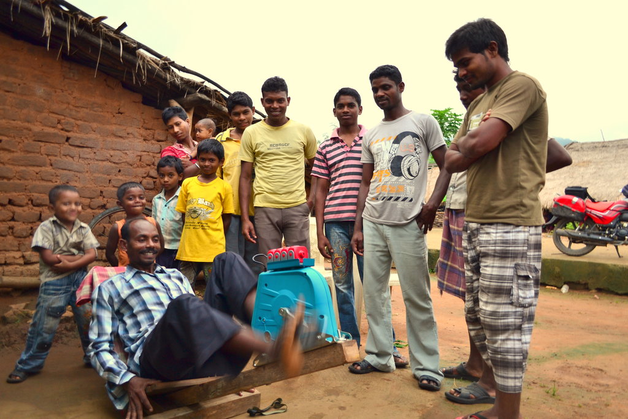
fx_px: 471
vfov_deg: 47.9
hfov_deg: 67.4
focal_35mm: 27
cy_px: 210
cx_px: 314
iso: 110
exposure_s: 1/10
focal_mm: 18
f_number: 3.5
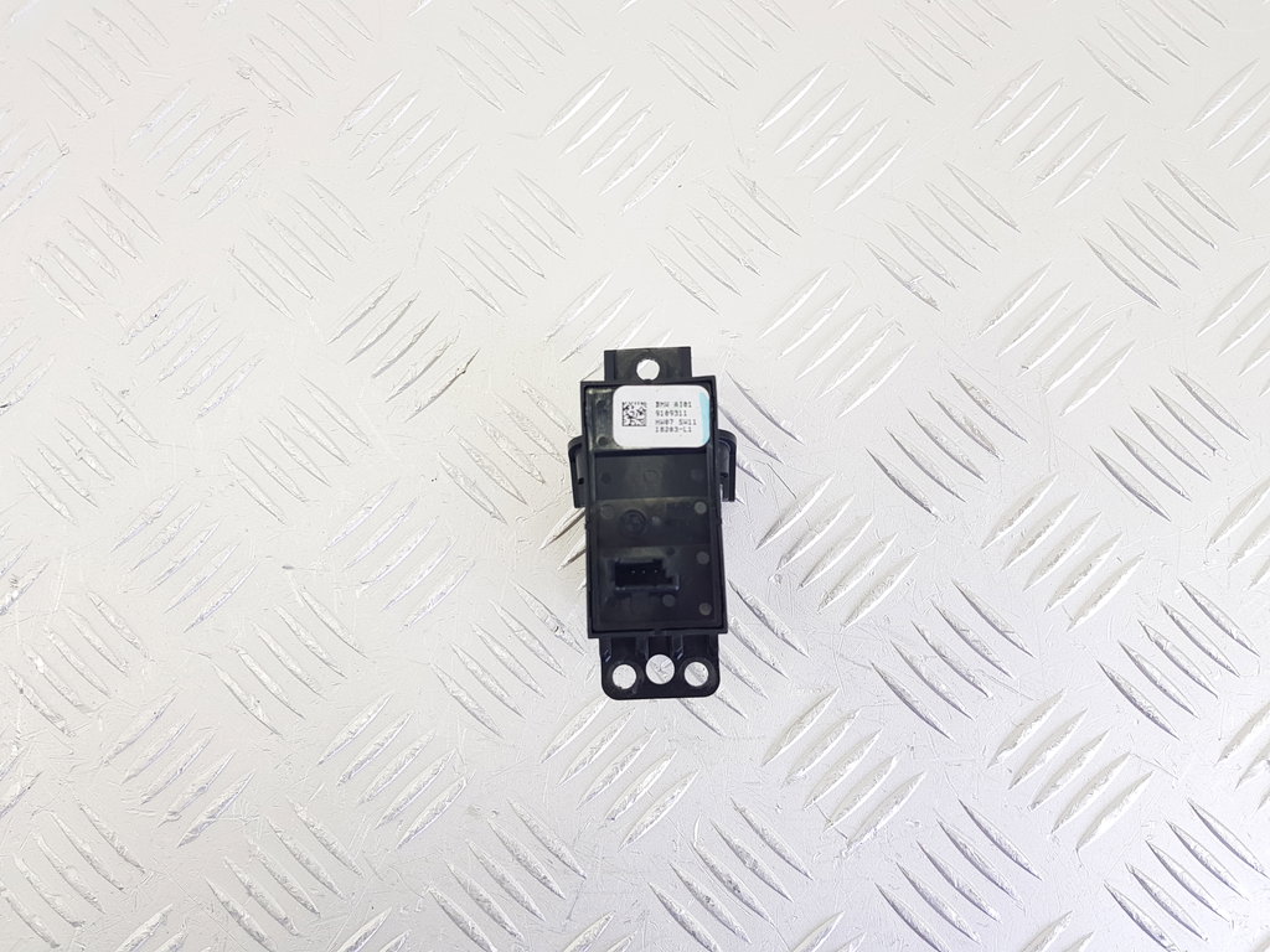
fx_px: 954
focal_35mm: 26
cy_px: 476
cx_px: 635
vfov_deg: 53.1
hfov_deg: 67.3
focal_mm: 4.2
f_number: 1.7
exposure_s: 1/100
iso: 64
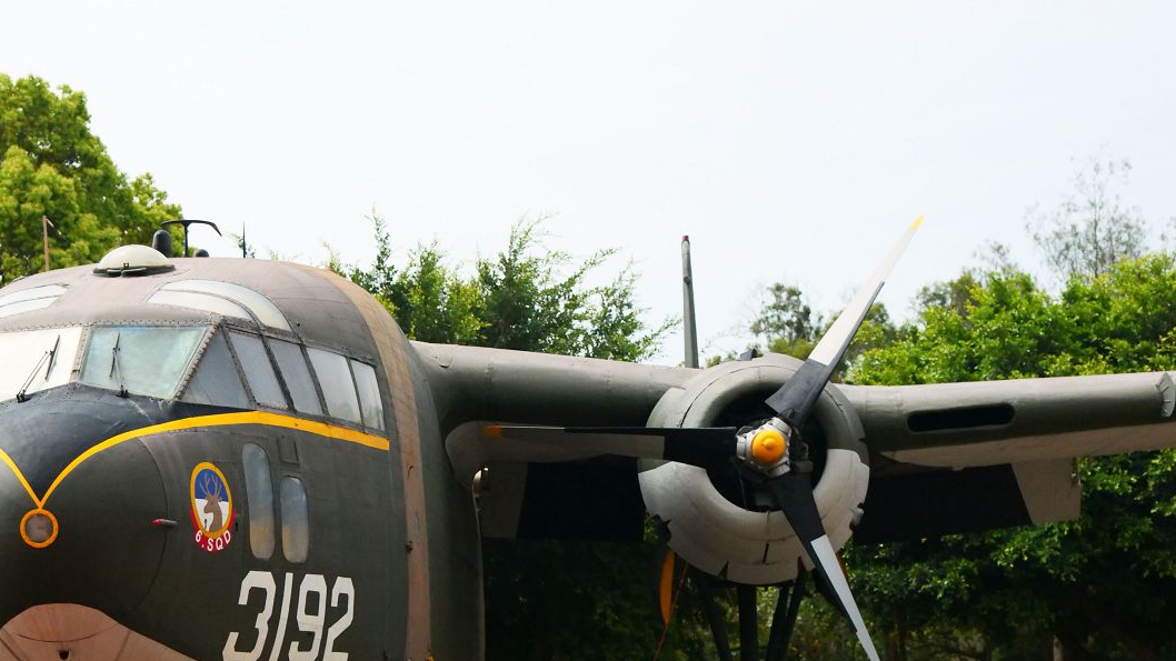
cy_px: 422
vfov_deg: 14.2
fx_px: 2650
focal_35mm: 85
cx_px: 450
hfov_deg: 25.0
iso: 6400
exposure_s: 1/16000
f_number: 4
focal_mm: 53
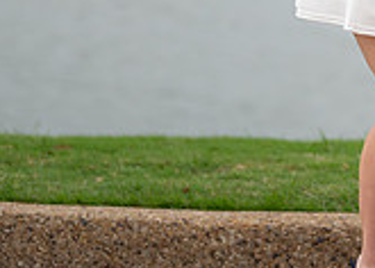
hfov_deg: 9.0
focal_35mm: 221
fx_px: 2355
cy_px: -105
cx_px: 494
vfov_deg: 6.5
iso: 100
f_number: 1.2
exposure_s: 1/2500
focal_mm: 50
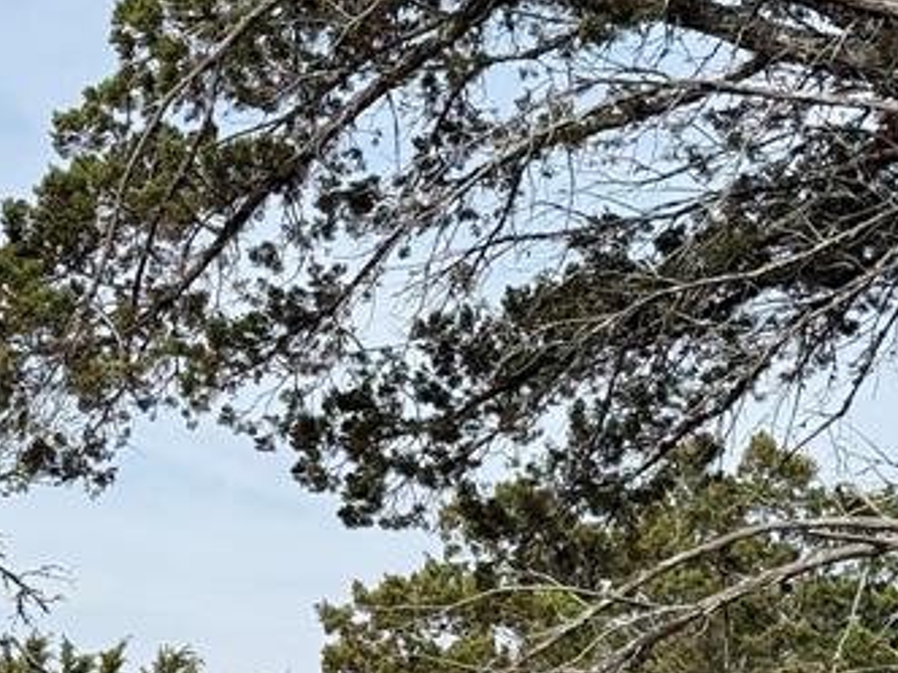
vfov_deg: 9.9
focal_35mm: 148
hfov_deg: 13.1
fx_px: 3839
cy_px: 724
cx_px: -114
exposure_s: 1/4098
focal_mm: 6.76
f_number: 1.78
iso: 64
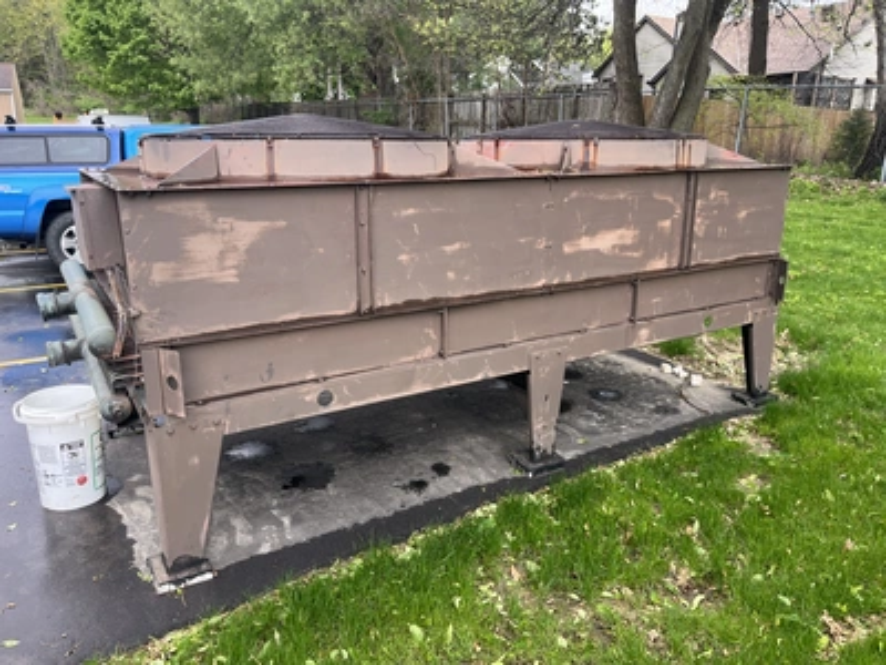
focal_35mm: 26
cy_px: 332
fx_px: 665
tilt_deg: -17.3
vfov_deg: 53.1
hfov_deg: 67.3
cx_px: 443
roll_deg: -0.7
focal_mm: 5.1
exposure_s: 1/143
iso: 40
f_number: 1.6
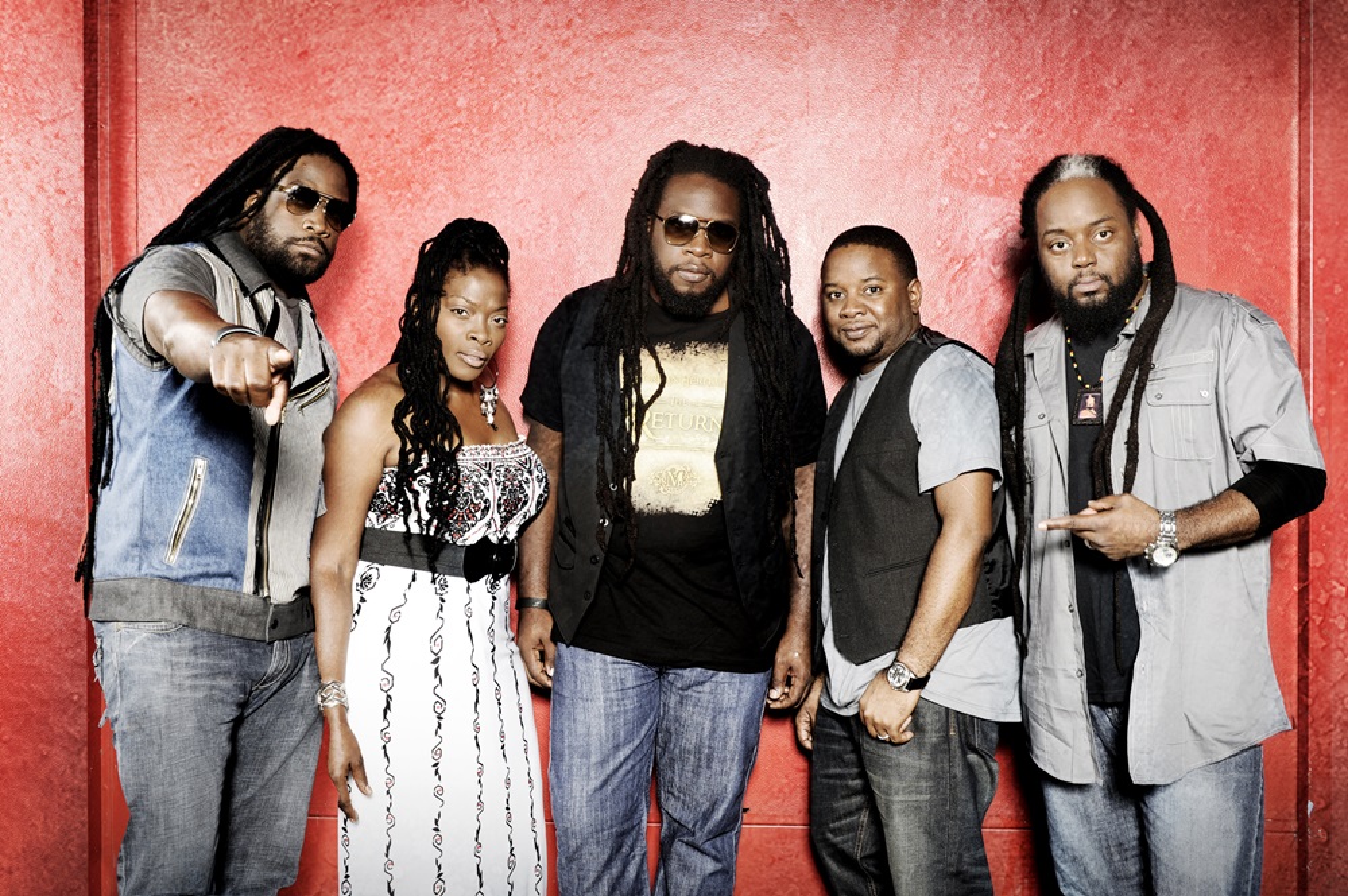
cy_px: 448
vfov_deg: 41.0
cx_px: 674
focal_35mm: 32
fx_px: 1197
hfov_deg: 58.8
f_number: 6.3
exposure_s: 1/160
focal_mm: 32
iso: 200
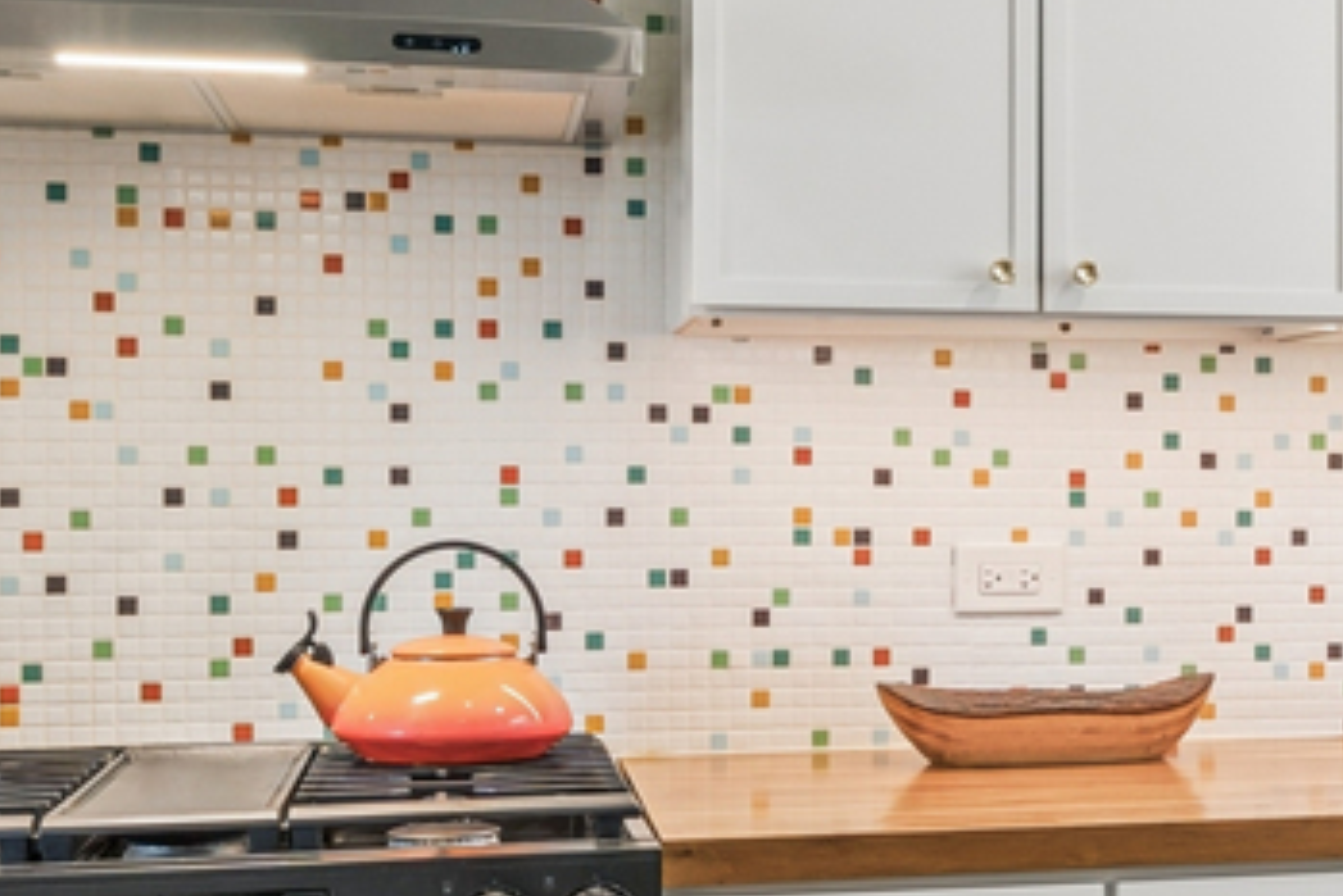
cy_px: 446
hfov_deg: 29.8
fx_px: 2426
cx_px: 1166
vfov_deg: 20.9
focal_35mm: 65
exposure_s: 1/30
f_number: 11
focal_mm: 14
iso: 200
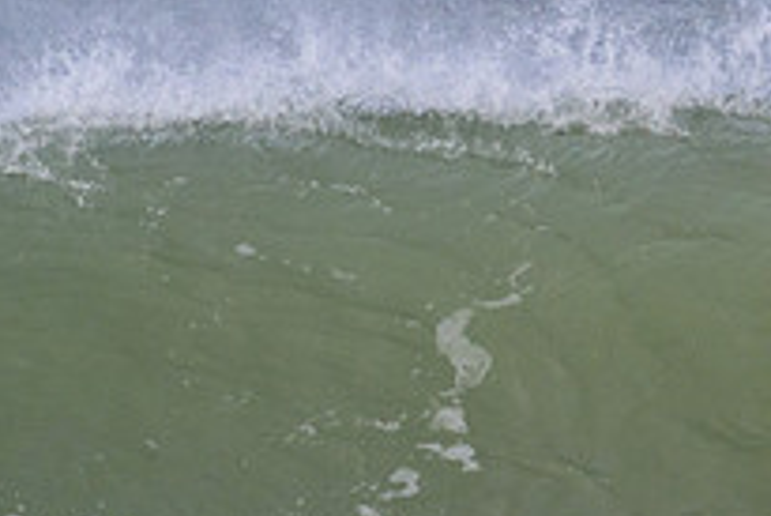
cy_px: 764
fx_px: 55078
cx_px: 686
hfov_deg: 0.8
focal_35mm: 2570
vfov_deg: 0.5
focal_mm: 800
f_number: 11
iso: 1400
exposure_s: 1/2000
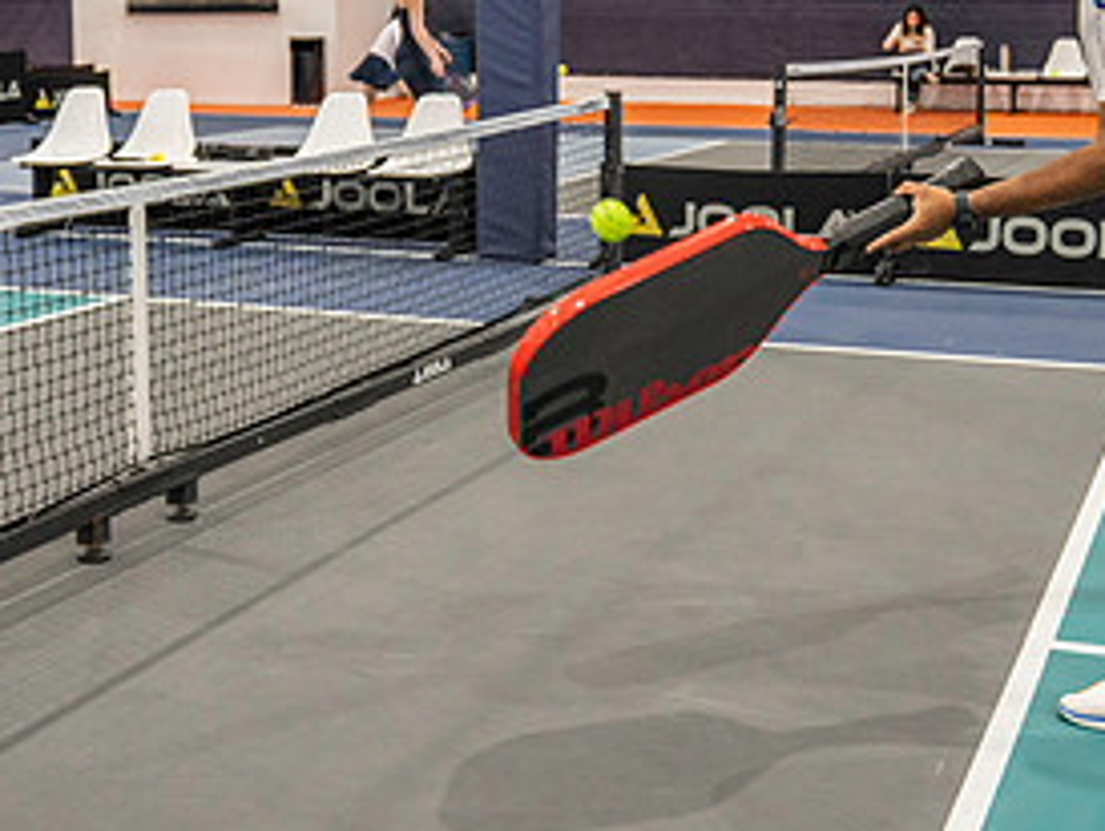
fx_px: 1885
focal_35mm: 59
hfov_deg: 32.6
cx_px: 488
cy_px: 200
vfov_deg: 24.6
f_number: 4
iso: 2500
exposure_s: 1/320
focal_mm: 29
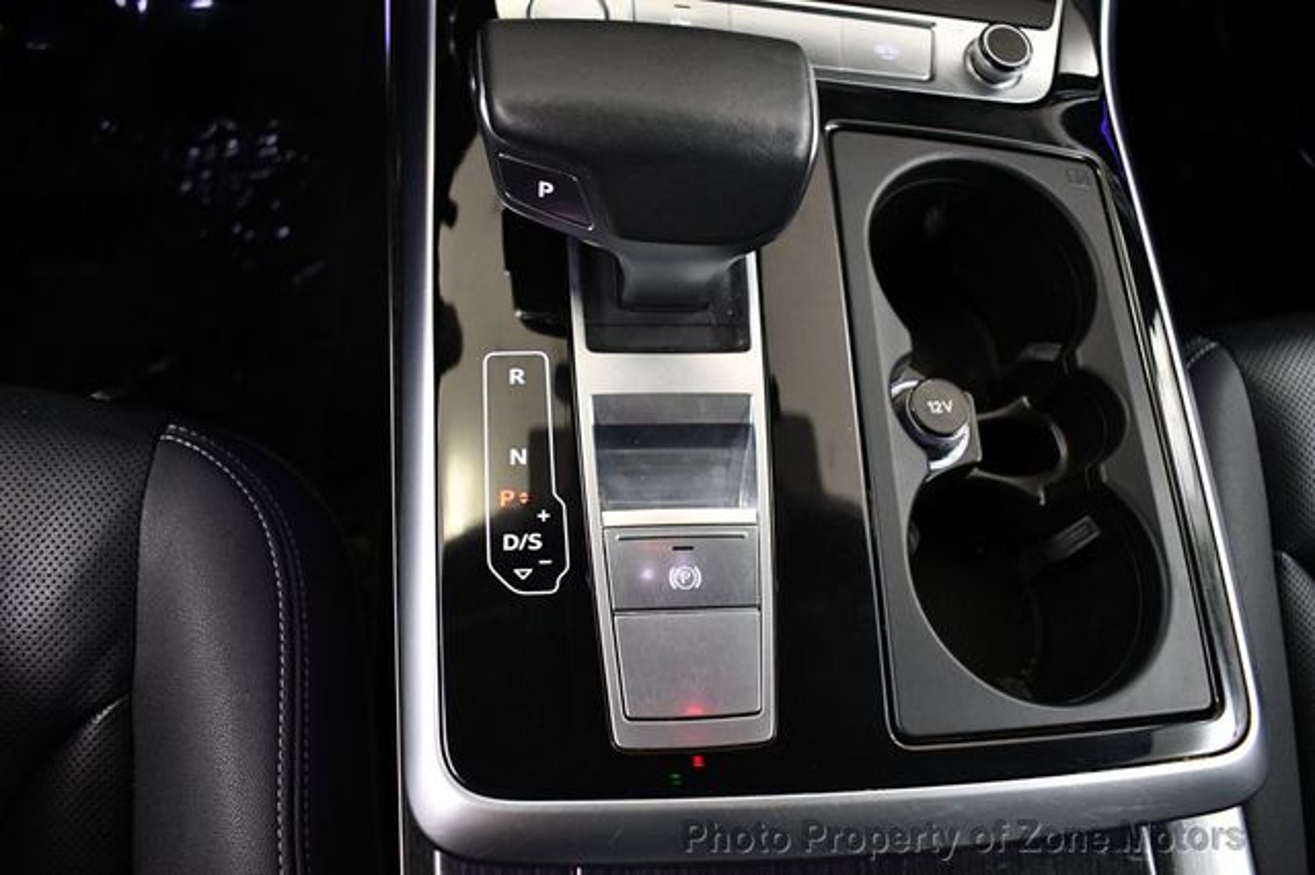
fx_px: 986
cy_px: 438
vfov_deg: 47.9
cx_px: 658
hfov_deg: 67.4
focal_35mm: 27
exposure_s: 1/80
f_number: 3.5
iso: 3200
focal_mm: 18
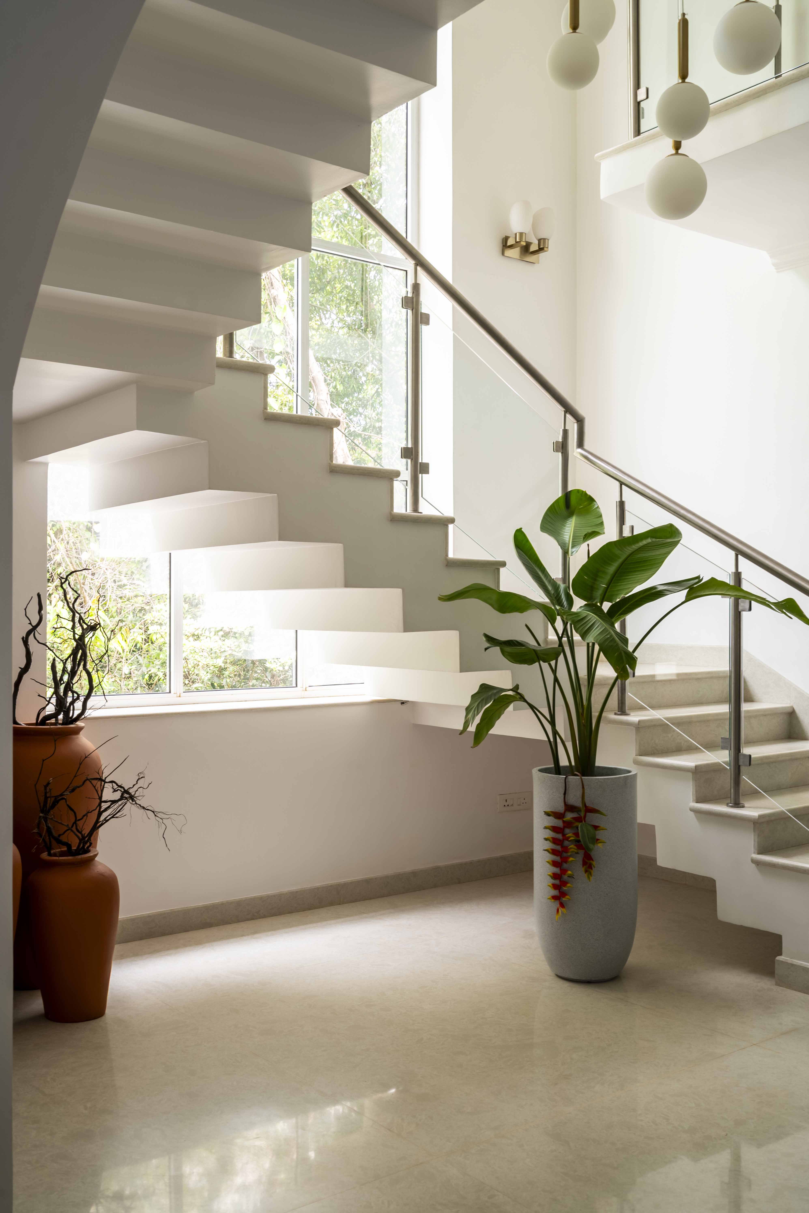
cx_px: 404
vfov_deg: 54.4
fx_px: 1180
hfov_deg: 37.9
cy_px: 606
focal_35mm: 35
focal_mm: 35
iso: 200
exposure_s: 1/40
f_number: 8
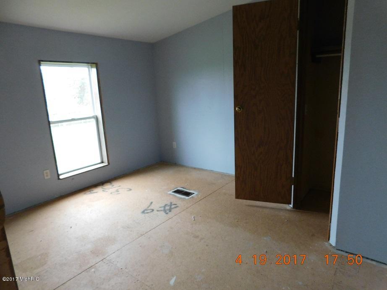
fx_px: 257
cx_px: 194
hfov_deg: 73.9
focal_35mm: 23
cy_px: 145
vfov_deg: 58.9
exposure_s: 1/30
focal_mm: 4
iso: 400
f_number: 3
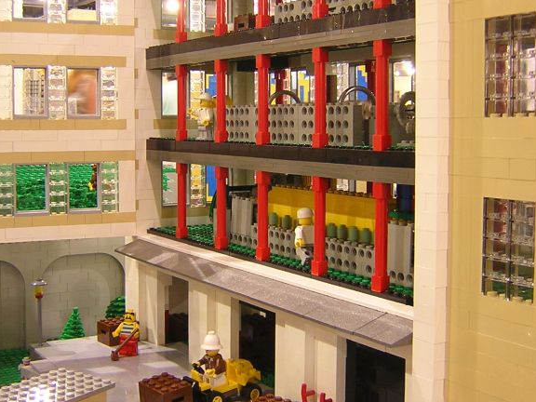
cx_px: 235
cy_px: 130
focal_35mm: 50
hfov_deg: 38.1
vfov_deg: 28.9
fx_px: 774
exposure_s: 1/3.8
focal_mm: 4.7
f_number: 2.6
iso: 100
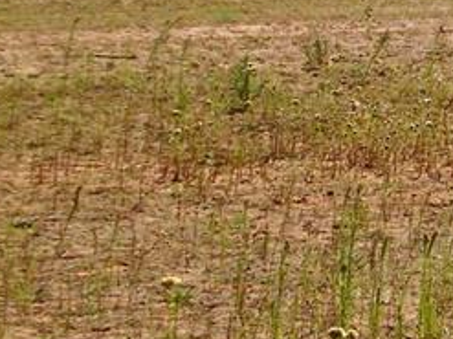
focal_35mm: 203
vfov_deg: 7.3
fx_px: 2655
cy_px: 35
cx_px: 917
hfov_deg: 9.1
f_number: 8
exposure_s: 1/320
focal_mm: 8.8
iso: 80
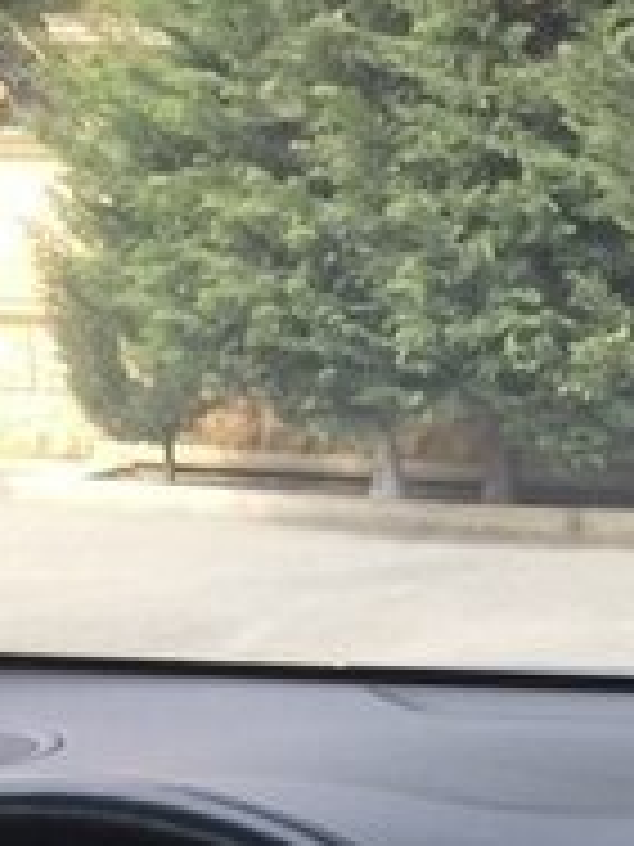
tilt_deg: -18.3
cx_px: 1048
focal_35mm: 102
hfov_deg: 13.4
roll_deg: -3.0
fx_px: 2491
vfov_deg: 18.0
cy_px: 1105
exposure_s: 1/306
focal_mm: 4.15
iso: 32
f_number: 2.2
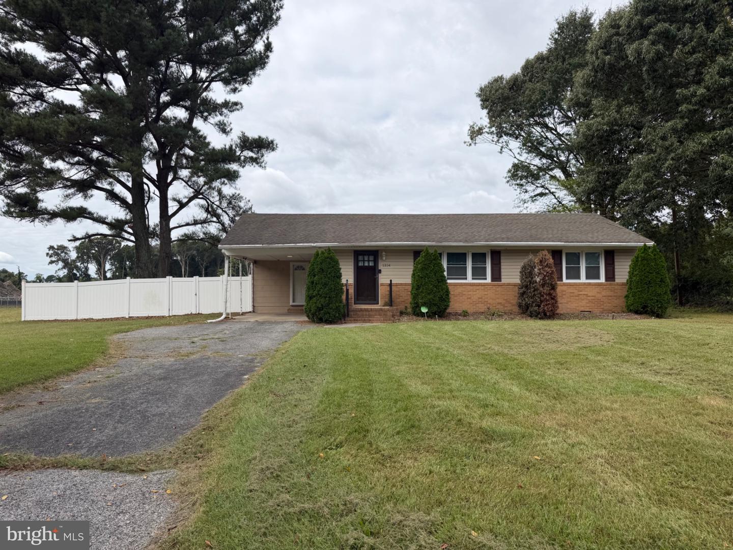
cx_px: 366
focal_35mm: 24
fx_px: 508
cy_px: 275
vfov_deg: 56.8
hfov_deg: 71.6
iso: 80
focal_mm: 6.76
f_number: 1.78
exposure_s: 1/4405
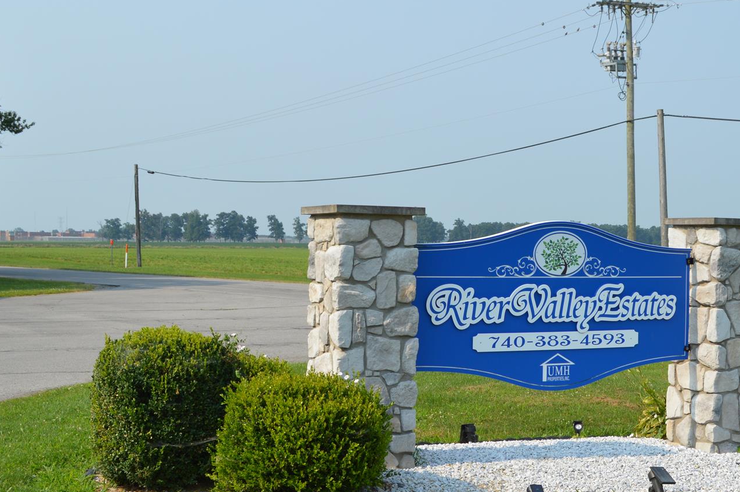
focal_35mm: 59
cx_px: 537
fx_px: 1212
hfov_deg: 33.4
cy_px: 298
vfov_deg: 22.9
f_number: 8
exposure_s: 1/250
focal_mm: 22
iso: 100
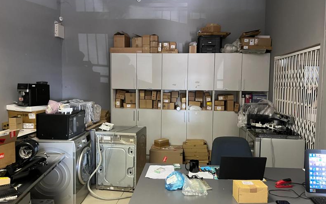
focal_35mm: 28
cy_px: 98
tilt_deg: -4.5
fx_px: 249
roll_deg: +0.2
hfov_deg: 66.5
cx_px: 165
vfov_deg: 44.5
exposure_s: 1/33
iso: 400
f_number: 1.6
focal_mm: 5.1
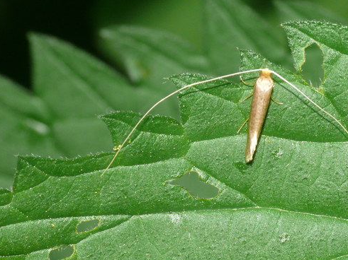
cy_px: 73
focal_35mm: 219
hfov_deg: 9.0
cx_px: 241
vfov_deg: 6.8
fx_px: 2201
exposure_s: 1/30
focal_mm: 26.5
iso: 200
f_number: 8
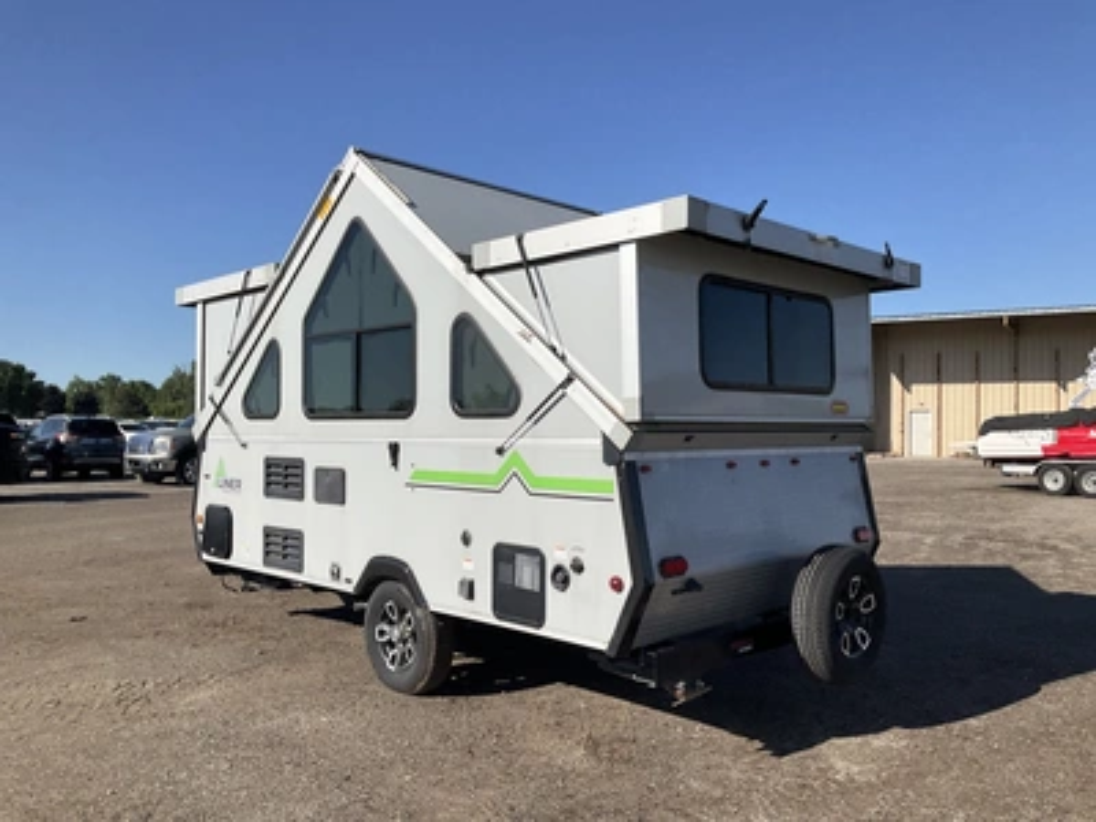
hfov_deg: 61.7
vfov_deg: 48.2
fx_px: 918
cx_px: 548
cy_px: 411
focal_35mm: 29
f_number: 1.8
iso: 25
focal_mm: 3
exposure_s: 1/2667
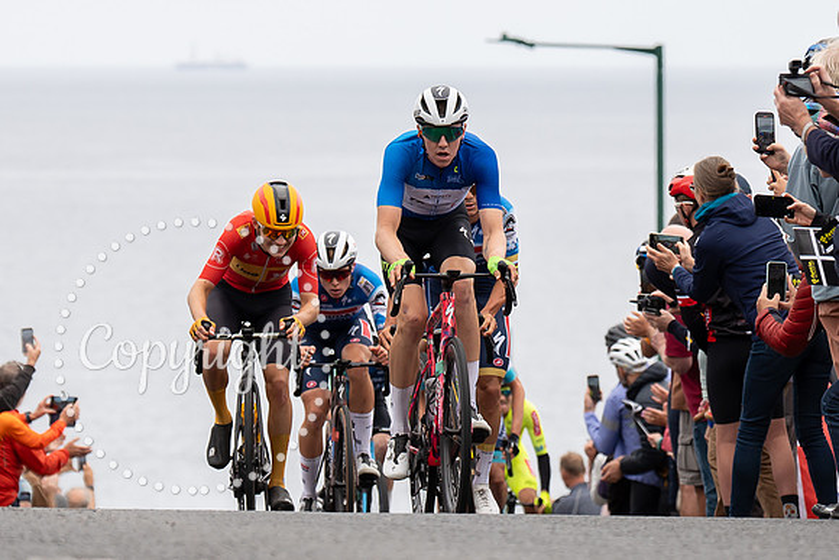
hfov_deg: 6.5
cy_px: 216
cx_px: 406
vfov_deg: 4.4
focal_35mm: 316
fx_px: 7367
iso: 320
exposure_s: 1/1000
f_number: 3.5
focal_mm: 126
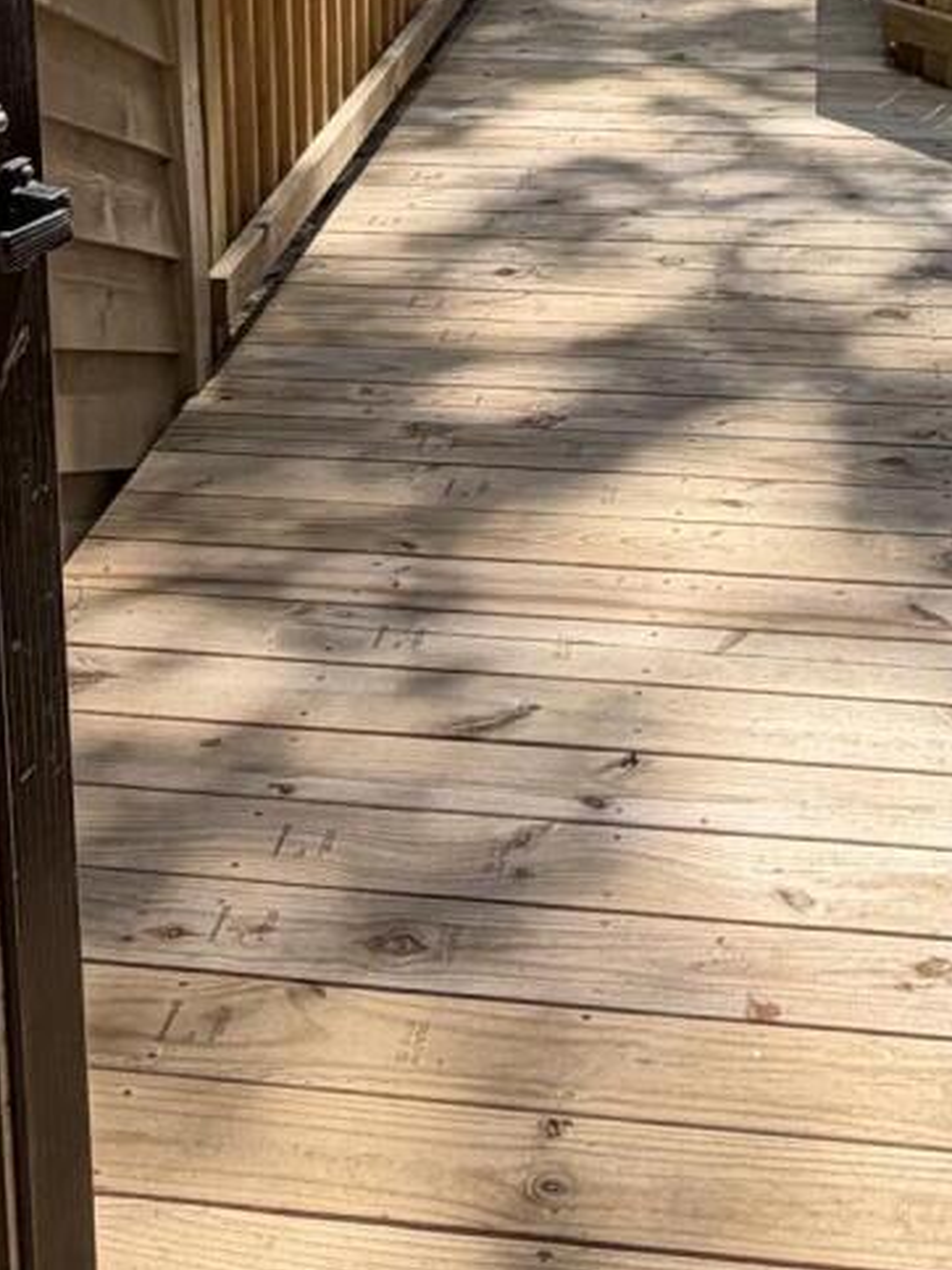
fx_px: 2128
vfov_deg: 29.2
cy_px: -210
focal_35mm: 58
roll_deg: +1.1
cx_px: 573
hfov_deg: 25.2
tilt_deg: -7.9
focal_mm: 2.22
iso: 40
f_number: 2.2
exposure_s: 1/540
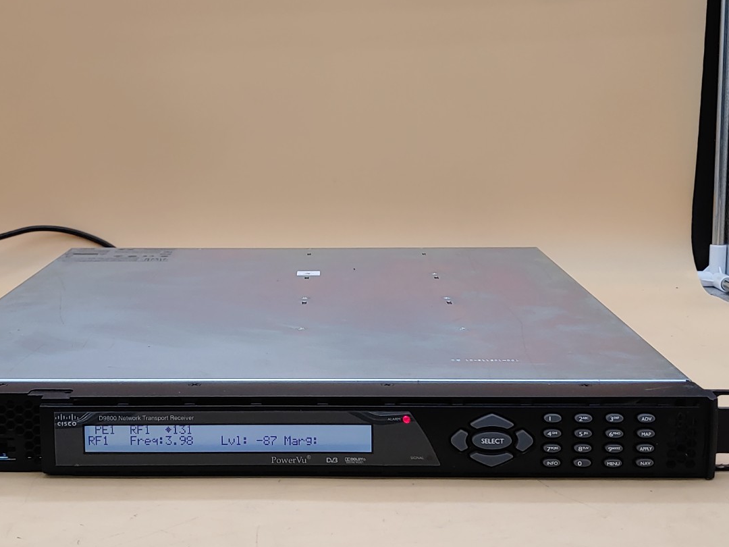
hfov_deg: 36.6
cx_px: 277
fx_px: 1095
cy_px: 313
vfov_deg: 28.0
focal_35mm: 52
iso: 50
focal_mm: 4.36
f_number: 1.8
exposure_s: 1/120
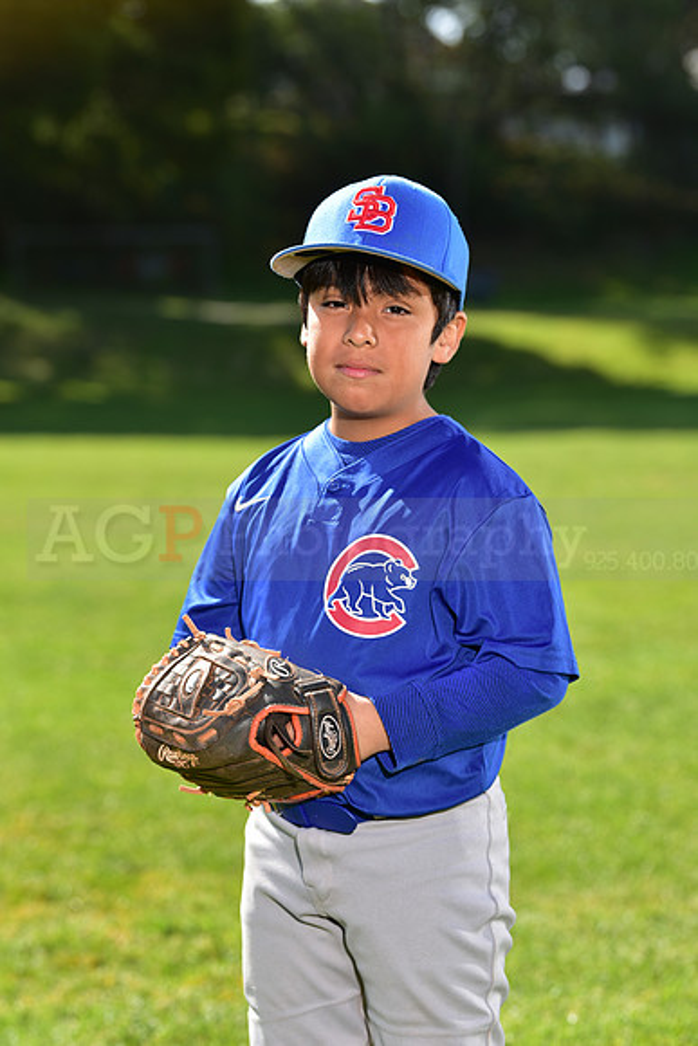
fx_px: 3488
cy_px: 523
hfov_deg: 11.4
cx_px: 349
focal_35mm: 120
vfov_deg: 17.1
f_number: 5
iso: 80
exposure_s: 1/250
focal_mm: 120
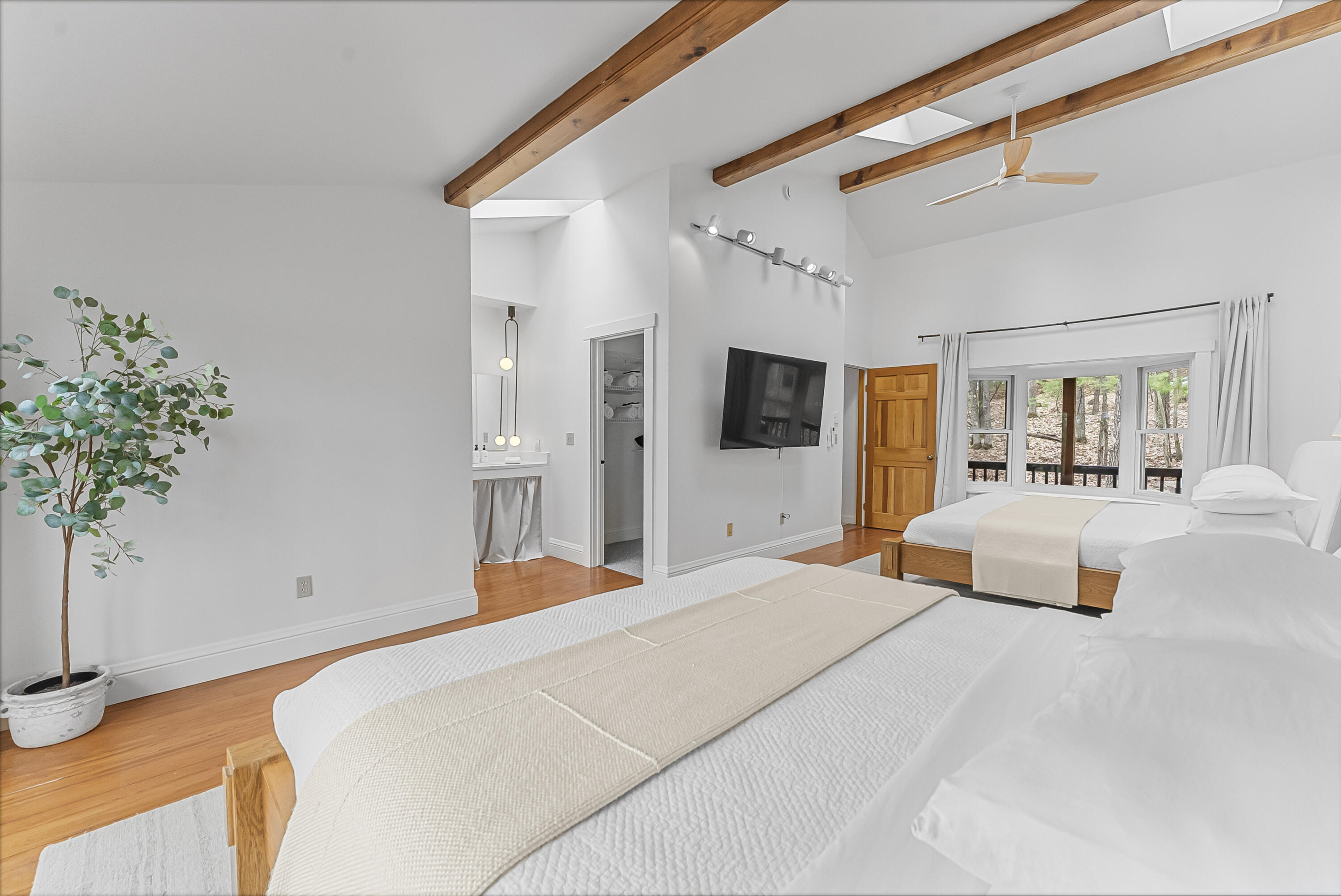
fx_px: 544
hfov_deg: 101.9
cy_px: 448
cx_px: 670
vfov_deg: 78.9
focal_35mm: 15
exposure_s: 1/200
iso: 1600
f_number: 9
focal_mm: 14.6
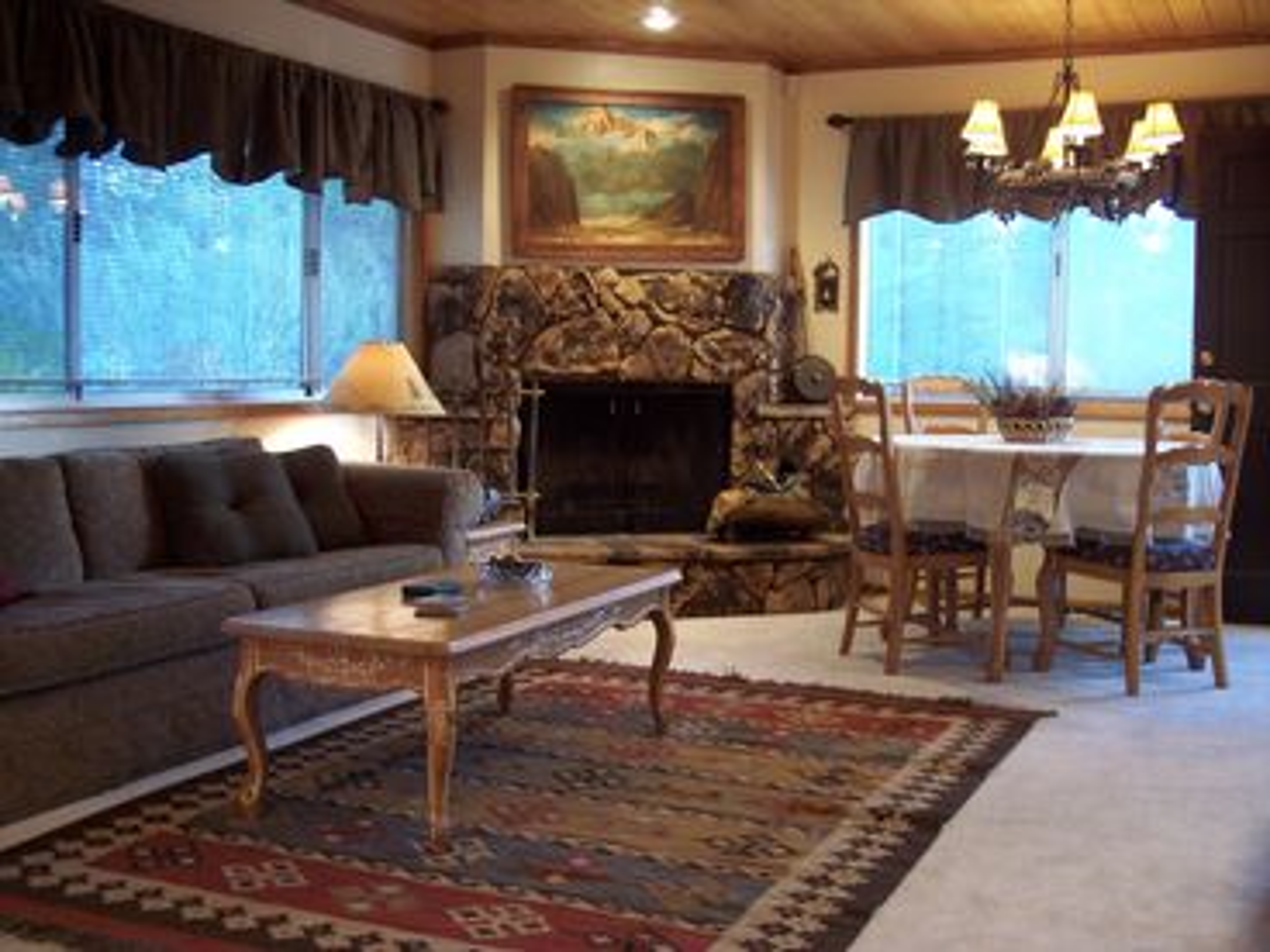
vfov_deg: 36.8
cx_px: 635
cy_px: 476
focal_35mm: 39
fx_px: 1431
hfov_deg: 47.9
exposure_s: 1/8
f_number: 3.4
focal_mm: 8
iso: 200
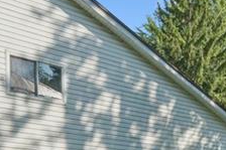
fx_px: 401
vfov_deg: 18.5
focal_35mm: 64
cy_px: 232
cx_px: 238
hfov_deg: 28.9
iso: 200
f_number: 16
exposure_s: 1/50
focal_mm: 14
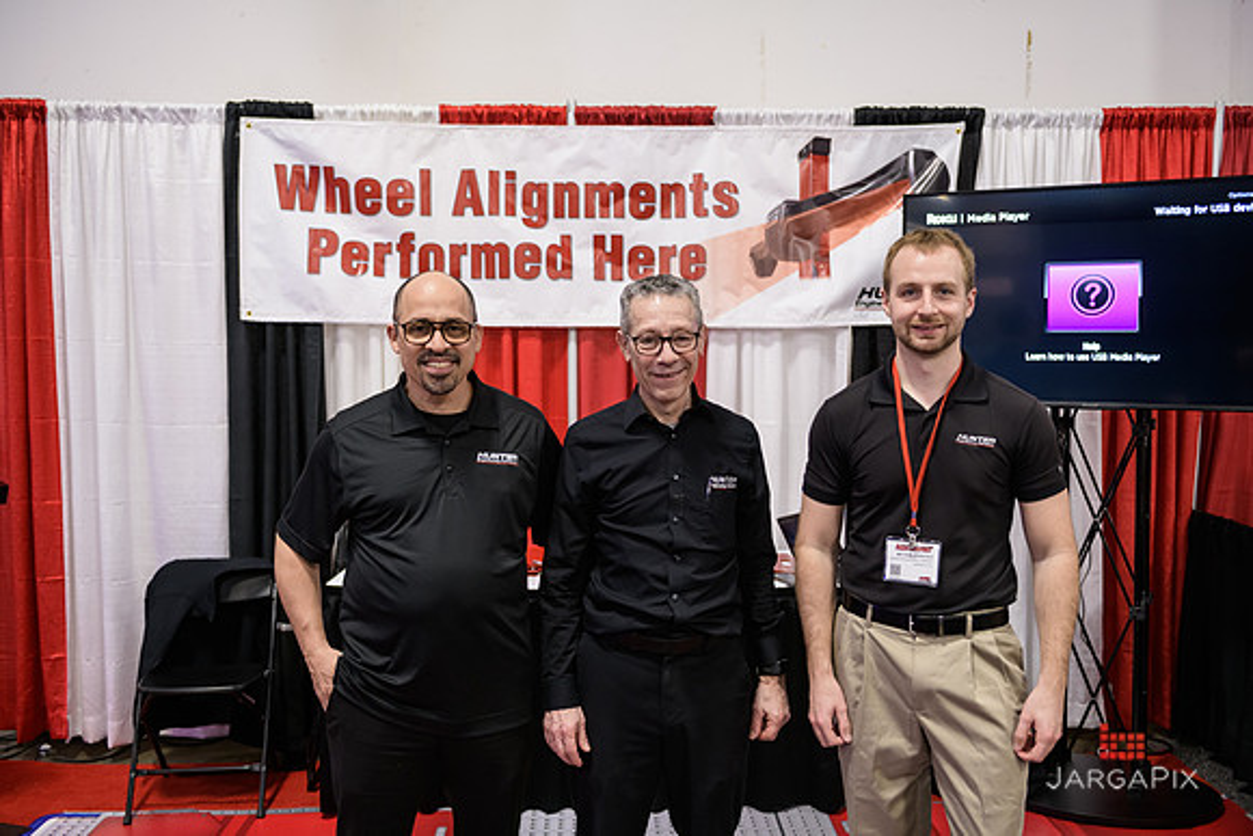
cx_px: 626
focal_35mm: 36
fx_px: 1253
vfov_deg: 36.9
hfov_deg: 53.1
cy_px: 418
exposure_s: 1/125
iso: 1000
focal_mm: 36
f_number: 3.2
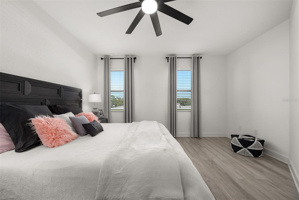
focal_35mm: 13
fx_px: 108
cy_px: 100
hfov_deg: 108.3
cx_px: 150
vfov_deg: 85.4
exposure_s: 1/4
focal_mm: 13
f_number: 11
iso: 400
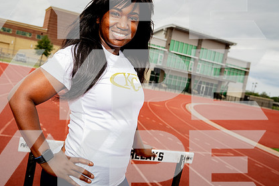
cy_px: 85
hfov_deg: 52.4
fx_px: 279
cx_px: 99
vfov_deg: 36.8
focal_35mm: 36
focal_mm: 26
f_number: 4.5
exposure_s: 1/250
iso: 200
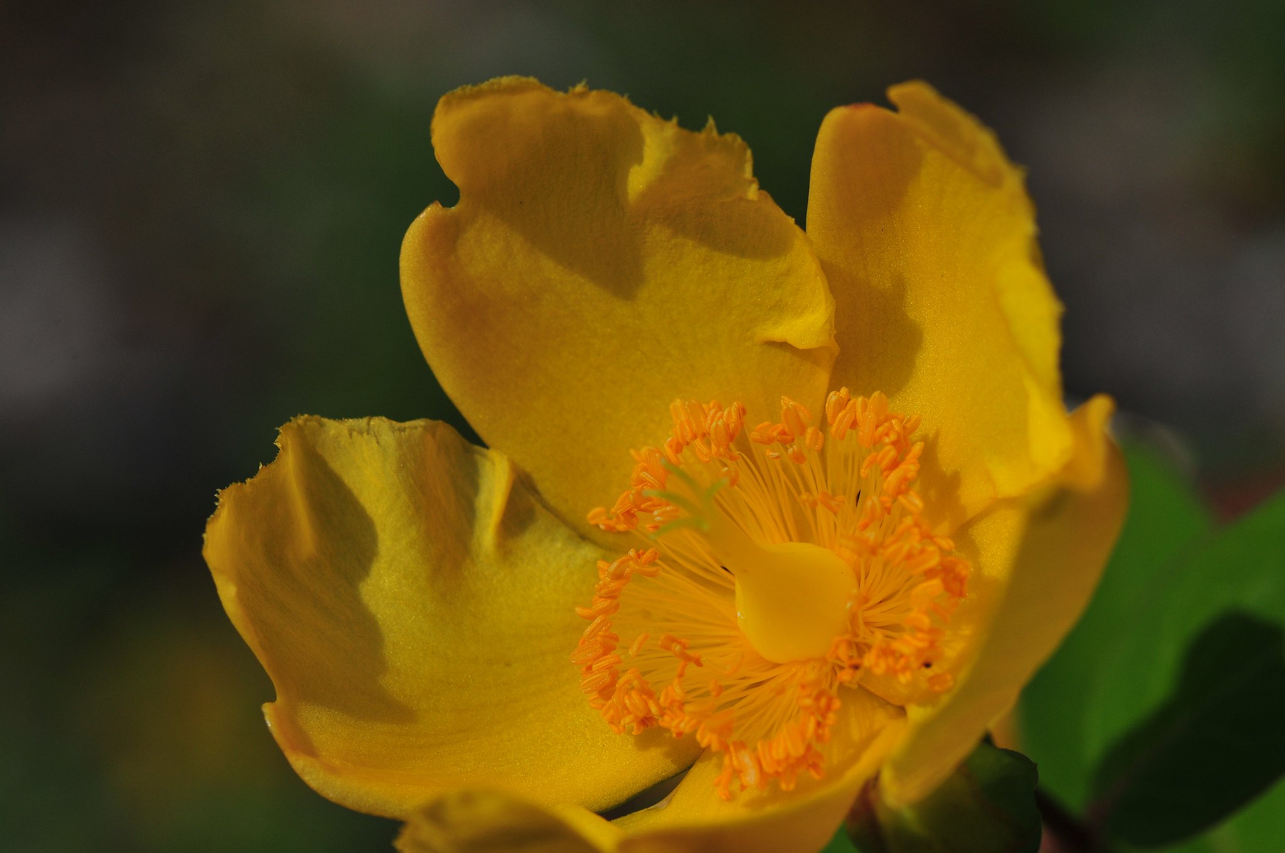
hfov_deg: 15.2
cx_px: 642
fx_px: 4813
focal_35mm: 135
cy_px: 426
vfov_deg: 10.1
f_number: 10
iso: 200
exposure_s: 1/400
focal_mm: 90
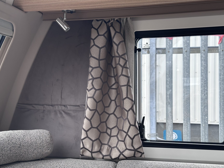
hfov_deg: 33.7
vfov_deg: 25.6
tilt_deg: +0.6
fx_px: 369
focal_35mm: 57
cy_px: 91
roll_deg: -0.7
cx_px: 96
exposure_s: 1/450
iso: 64
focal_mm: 6.86
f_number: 1.78
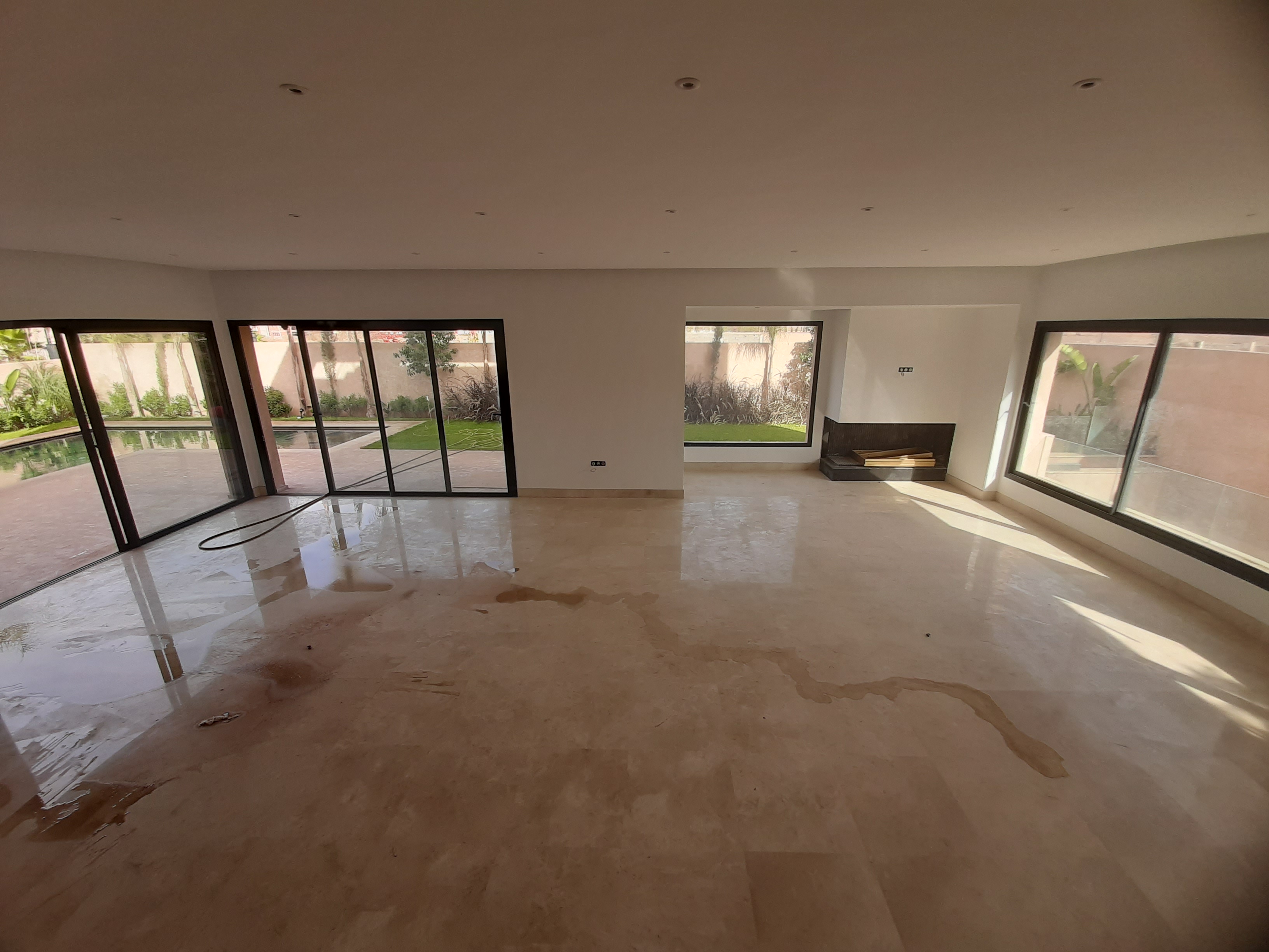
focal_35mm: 13
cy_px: 476
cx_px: 634
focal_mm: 1.42
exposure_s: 1/224
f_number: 2.2
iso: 40
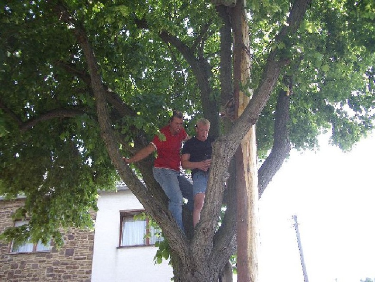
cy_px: 141
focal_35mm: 35
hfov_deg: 52.6
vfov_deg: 40.7
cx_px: 188
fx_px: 379
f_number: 2.6
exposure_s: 1/250
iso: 50
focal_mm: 5.8
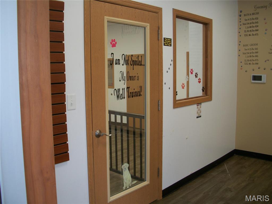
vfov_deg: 40.7
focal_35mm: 35
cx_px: 136
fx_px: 275
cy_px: 102
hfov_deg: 52.6
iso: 80
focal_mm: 6.3
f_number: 3.1
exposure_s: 1/30
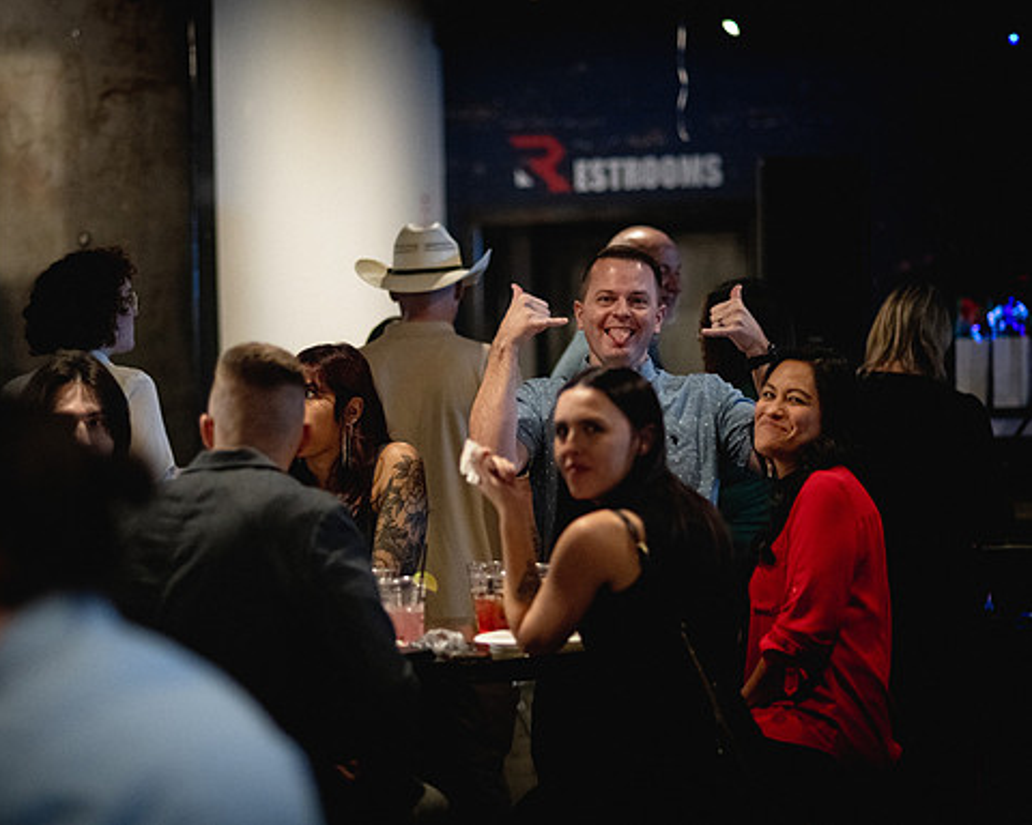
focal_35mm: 98
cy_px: 414
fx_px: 2993
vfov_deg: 15.7
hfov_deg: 19.5
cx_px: 411
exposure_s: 1/250
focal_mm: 85
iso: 6400
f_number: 1.8
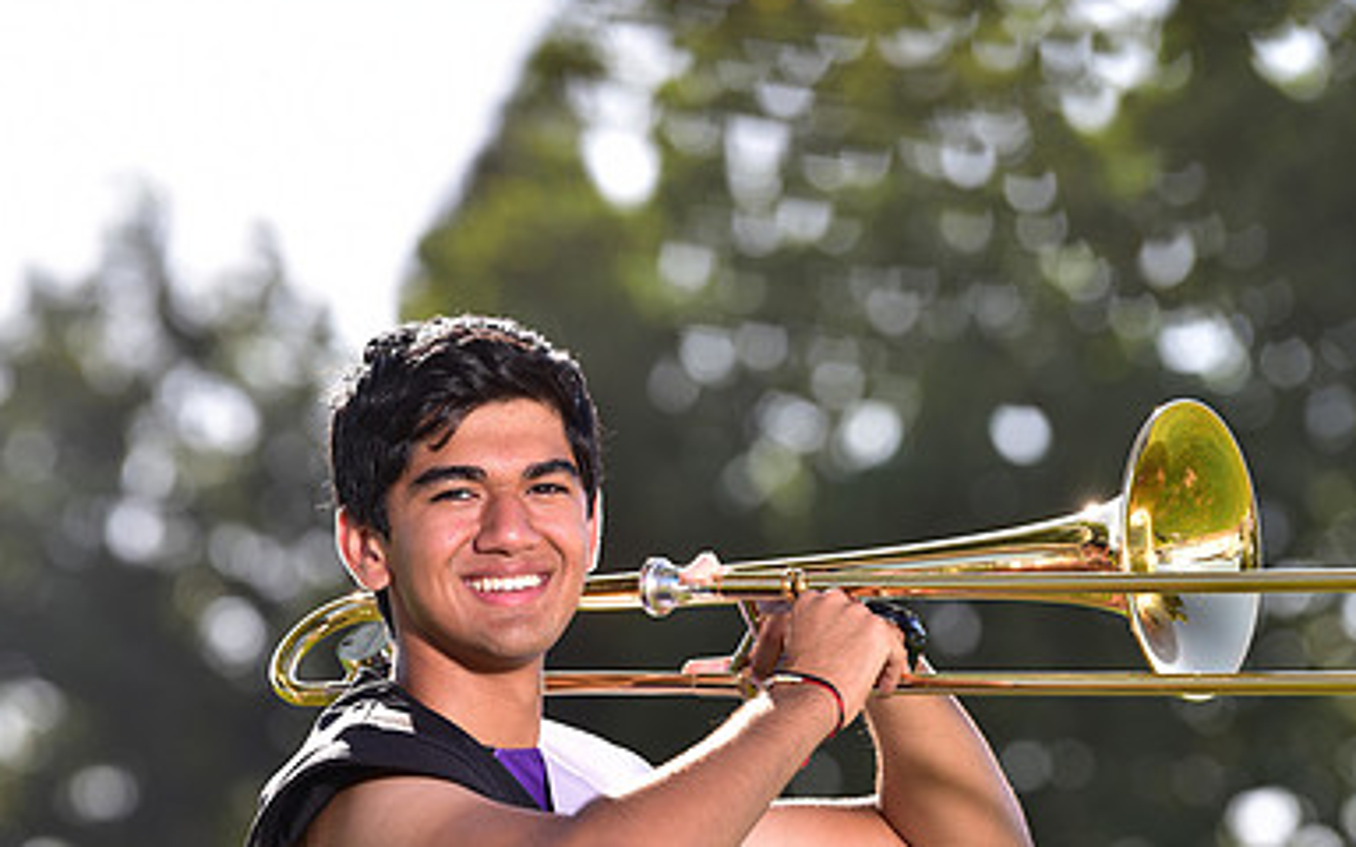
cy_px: 999
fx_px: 9682
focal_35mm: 262
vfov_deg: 5.0
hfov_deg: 8.0
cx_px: 680
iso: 80
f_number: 4.5
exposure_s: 1/250
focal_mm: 170
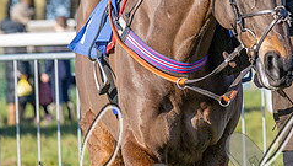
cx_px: 372
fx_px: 5234
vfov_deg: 1.8
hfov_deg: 3.2
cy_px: 114
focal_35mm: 673
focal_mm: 150
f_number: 5
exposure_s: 1/1250
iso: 400
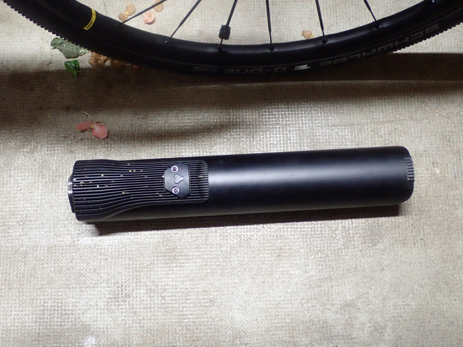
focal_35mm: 46
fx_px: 615
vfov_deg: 31.5
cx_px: 232
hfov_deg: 41.2
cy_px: 174
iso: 800
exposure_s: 1/20
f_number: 3.1
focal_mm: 8.41
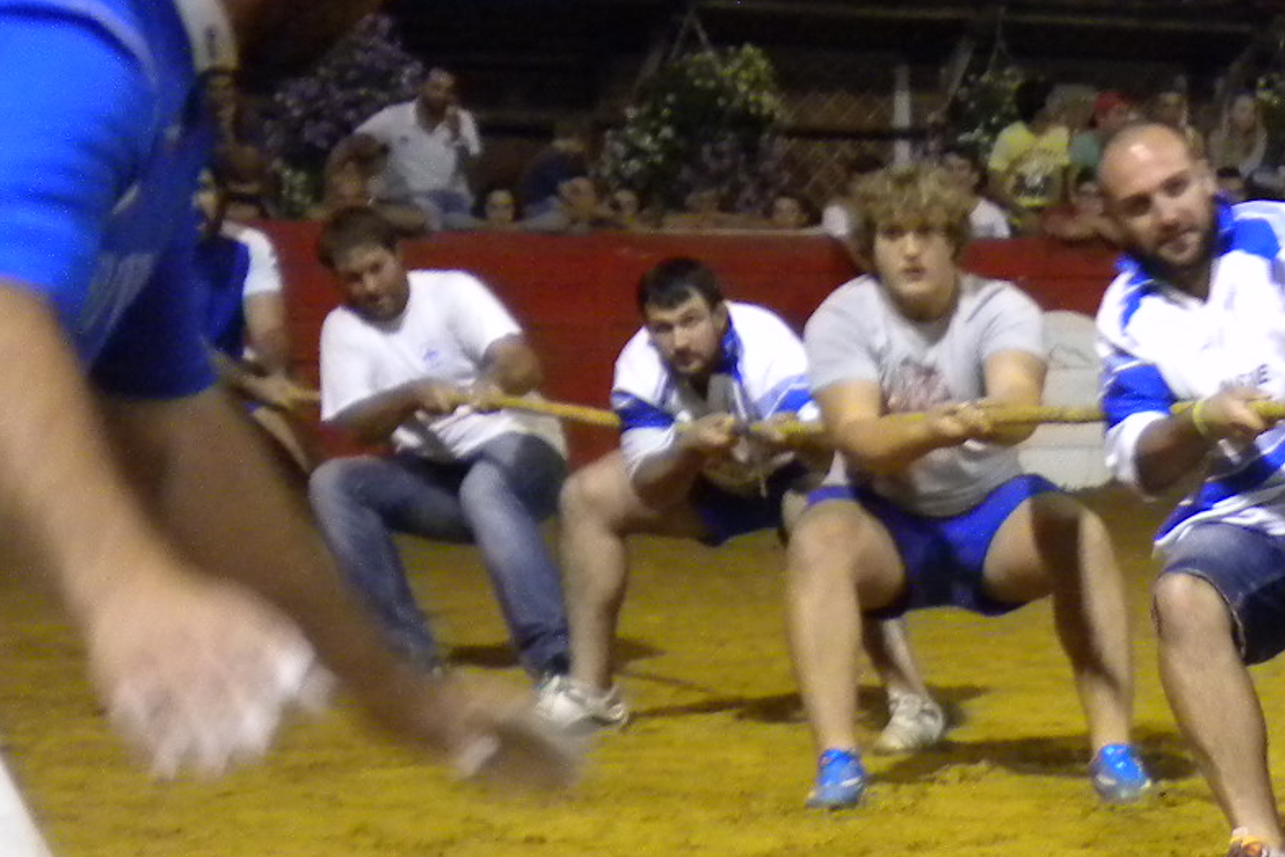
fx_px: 3963
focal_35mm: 111
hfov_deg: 17.7
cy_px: 593
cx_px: 1470
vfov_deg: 12.3
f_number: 3.5
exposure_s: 1/35.1
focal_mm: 7.4
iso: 400
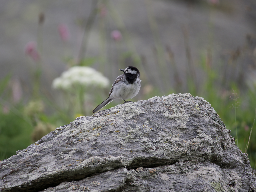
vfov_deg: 1.9
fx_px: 5916
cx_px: 128
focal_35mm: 800
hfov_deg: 2.5
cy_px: 96
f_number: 6.3
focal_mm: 400
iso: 200
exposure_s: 1/160
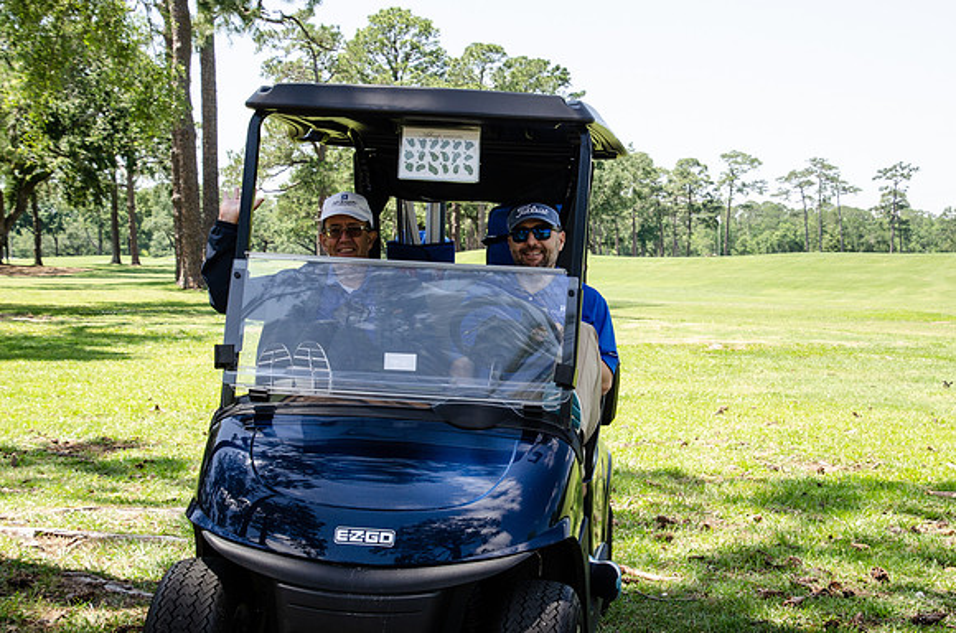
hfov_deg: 35.1
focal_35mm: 57
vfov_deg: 23.7
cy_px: 316
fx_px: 1510
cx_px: 478
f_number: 9
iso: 400
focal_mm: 38
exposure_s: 1/320
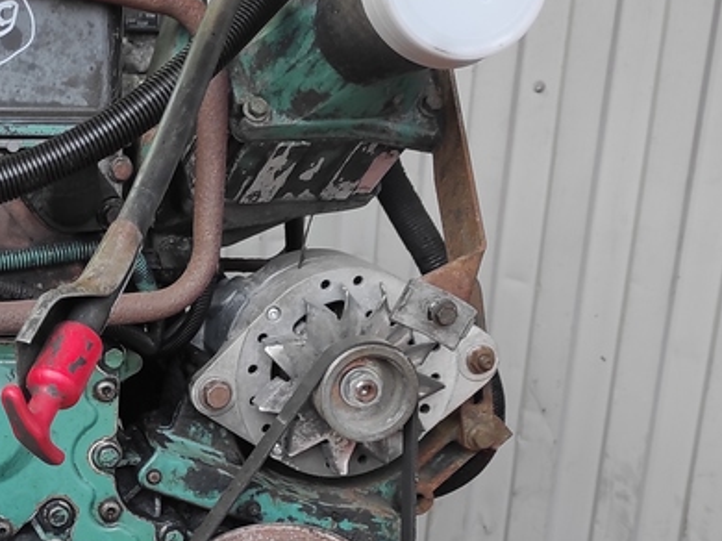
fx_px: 1605
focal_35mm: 77
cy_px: 508
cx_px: -20
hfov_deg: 24.1
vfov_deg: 18.7
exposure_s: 1/100
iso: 152
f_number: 1.89
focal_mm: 5.43
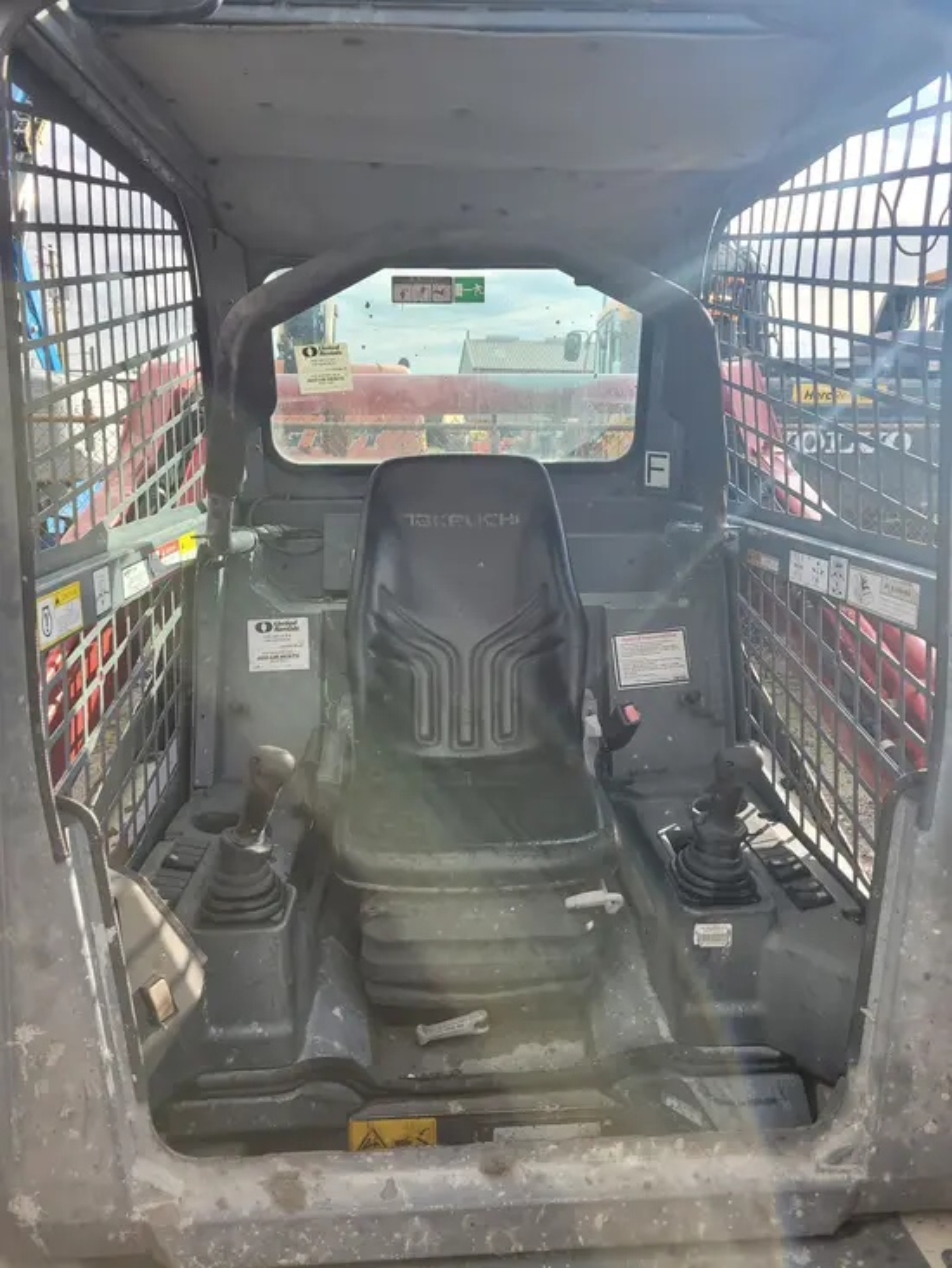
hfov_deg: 53.1
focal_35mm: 26
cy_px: 634
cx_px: 476
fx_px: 953
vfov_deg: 67.3
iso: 40
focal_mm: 5.4
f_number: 1.8
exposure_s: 1/1044
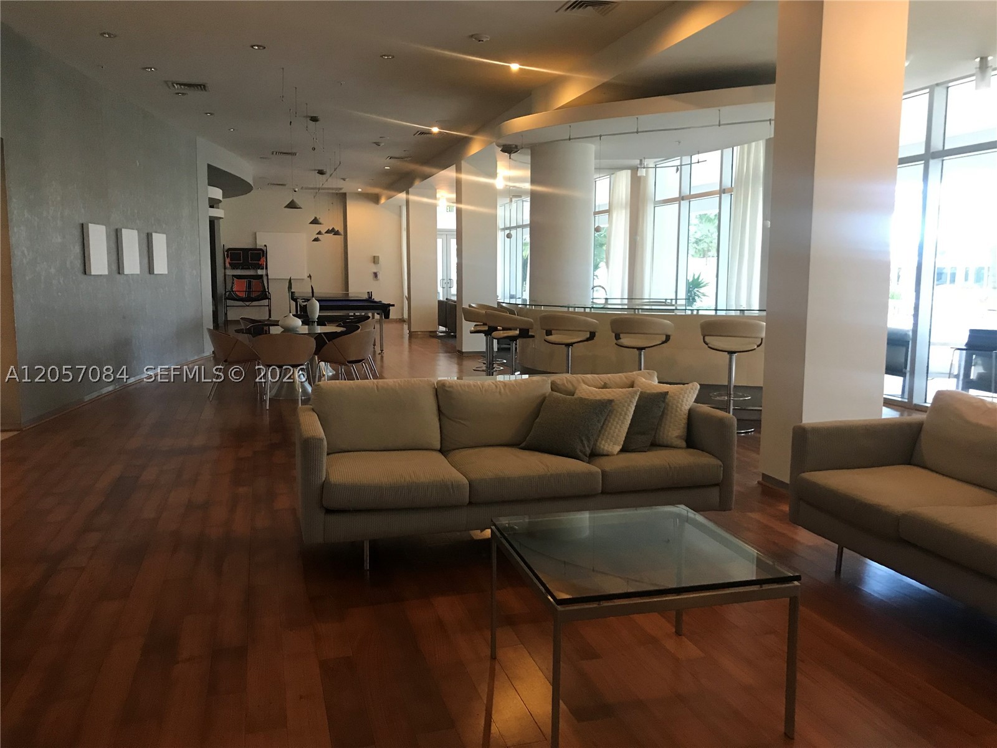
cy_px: 374
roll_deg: +0.2
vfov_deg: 49.7
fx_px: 806
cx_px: 498
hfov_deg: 63.4
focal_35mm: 28
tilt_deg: -7.5
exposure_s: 1/15
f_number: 1.8
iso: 64
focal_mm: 3.99
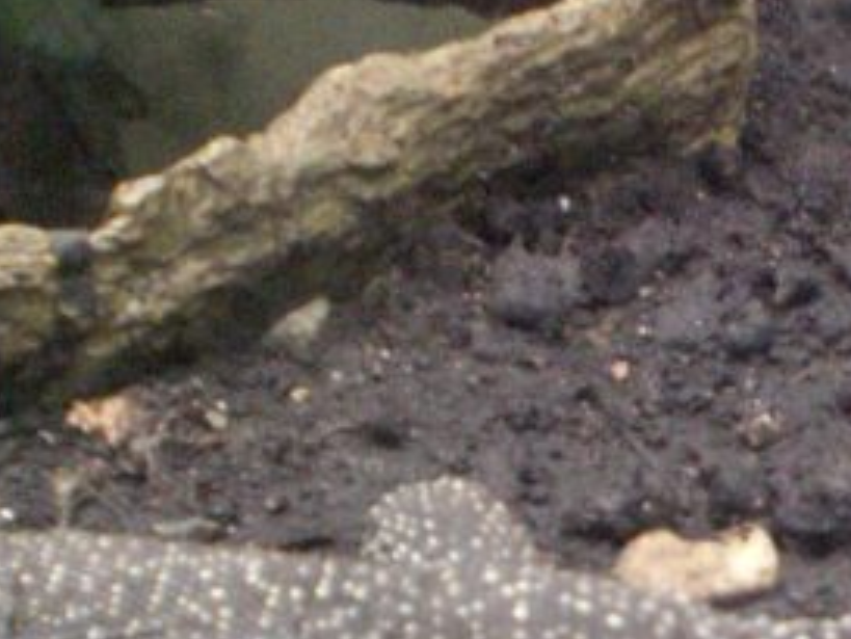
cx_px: 761
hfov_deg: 18.1
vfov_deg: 13.4
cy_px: 817
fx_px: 2632
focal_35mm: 107
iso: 800
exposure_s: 1/80
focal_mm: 6.3
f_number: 3.1
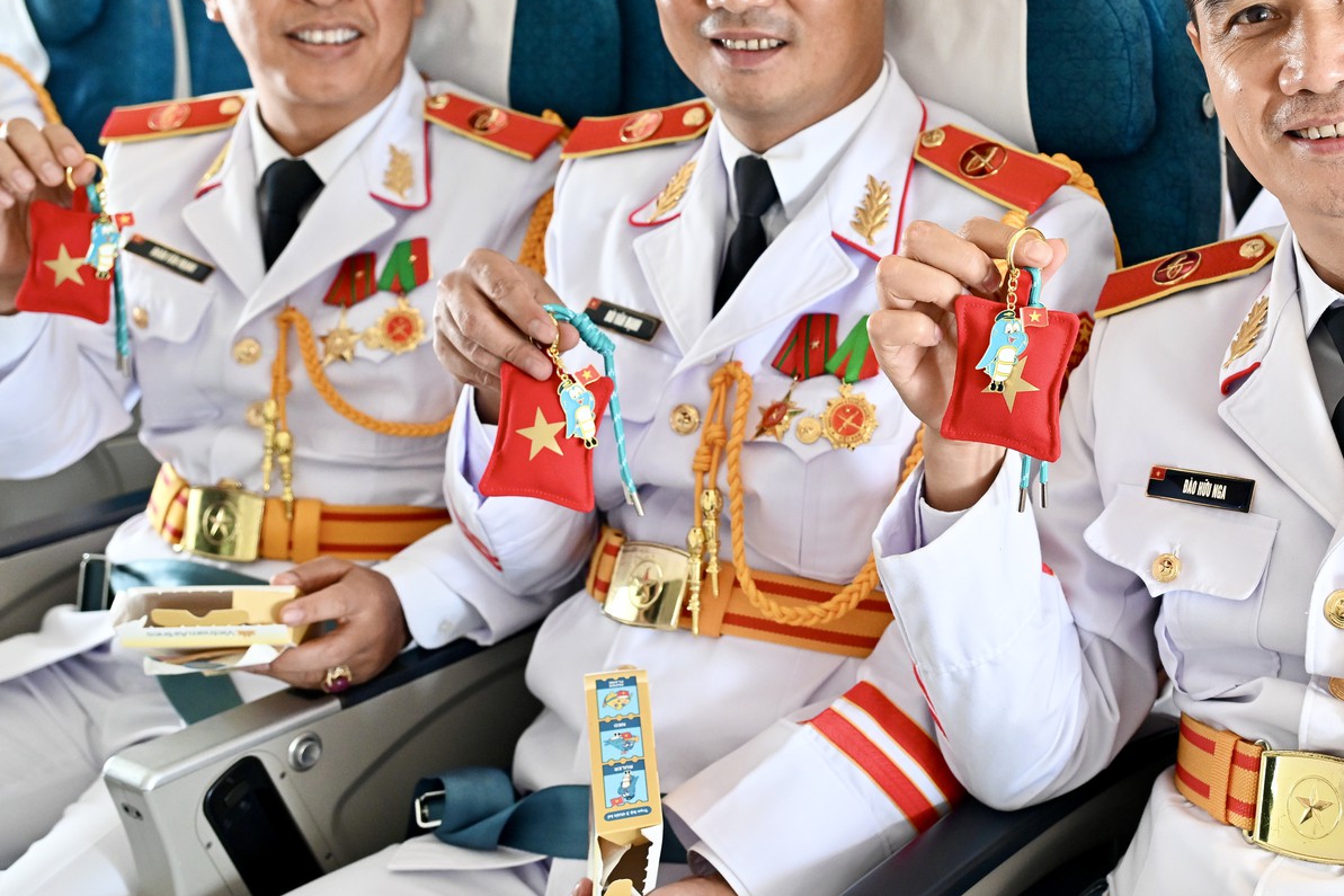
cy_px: 322
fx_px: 2159
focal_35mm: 58
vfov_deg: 23.4
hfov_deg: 34.0
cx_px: 964
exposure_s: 1/160
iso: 1600
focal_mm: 34.5
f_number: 4
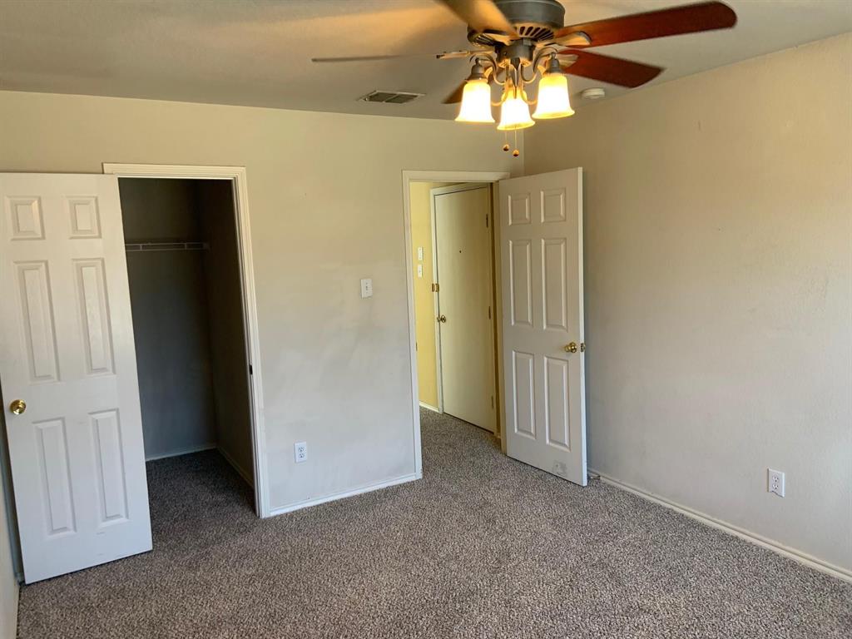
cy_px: 320
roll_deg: +2.5
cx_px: 426
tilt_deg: -6.7
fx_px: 640
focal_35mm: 26
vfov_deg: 53.1
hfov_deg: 67.3
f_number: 1.8
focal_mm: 4.25
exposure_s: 1/60
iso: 160
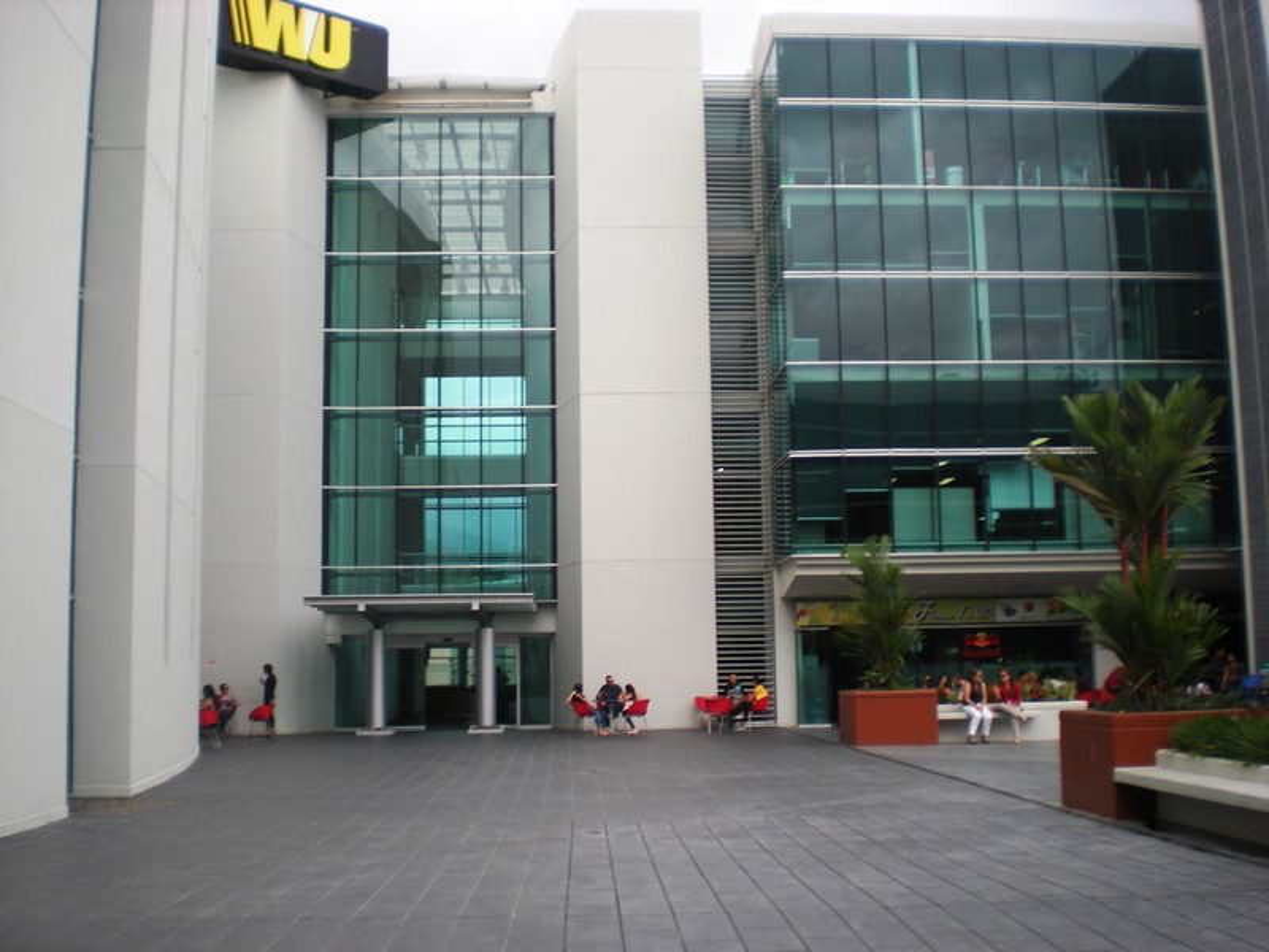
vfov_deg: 37.7
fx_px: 1393
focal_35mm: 38
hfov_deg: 49.0
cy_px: 476
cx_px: 634
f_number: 3.1
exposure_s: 1/254
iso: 64
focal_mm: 6.3
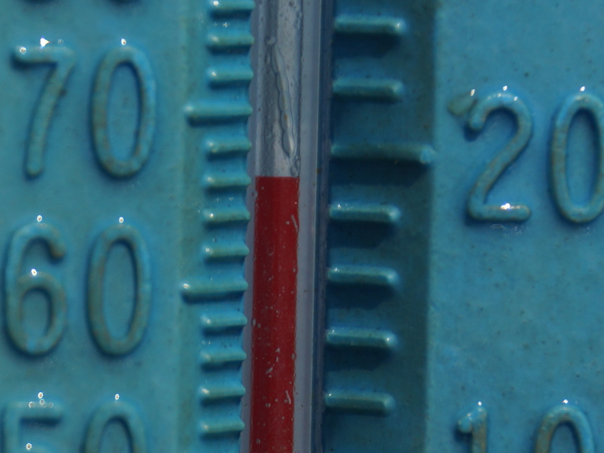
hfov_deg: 8.1
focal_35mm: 245
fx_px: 4274
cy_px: 226
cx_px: 276
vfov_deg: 6.1
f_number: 6.3
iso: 100
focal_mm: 150
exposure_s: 1/250
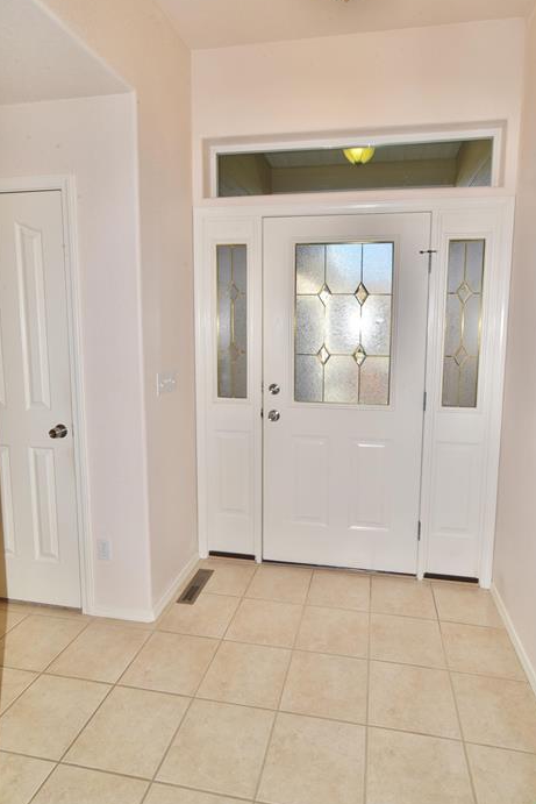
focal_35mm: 20
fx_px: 446
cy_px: 373
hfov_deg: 61.9
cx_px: 292
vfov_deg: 83.8
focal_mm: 18
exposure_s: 1/60
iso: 400
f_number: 18
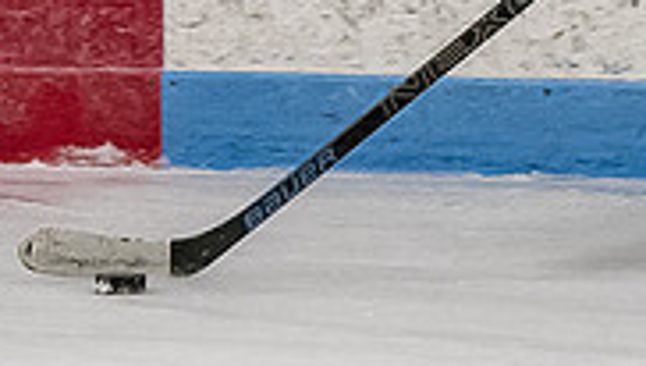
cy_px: -296
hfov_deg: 2.0
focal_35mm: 1053
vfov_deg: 1.2
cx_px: 723
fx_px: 18064
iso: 2500
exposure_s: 1/800
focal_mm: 122
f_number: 4
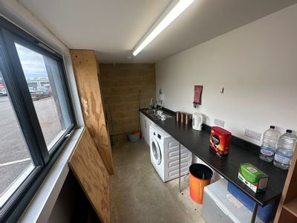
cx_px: 148
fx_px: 120
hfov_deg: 102.1
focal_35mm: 14
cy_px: 112
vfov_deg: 85.7
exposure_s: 1/167
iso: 40
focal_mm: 2.22
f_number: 2.2
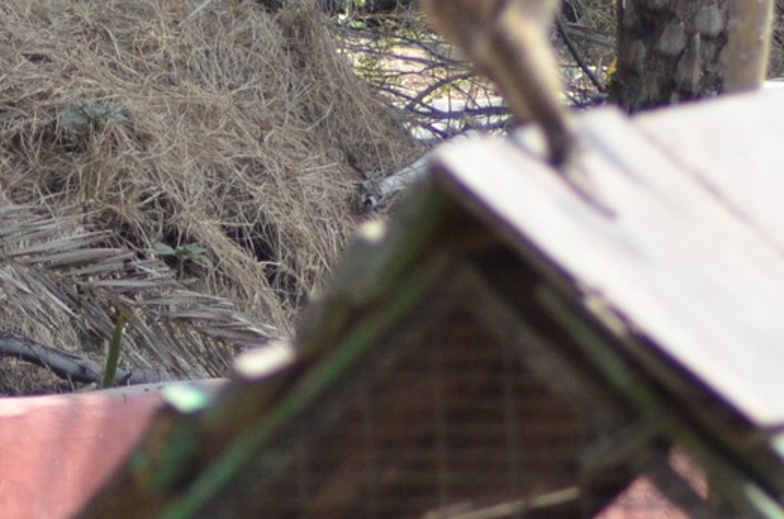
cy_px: -212
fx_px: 11405
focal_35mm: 525
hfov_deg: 3.9
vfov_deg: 2.6
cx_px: 578
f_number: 4
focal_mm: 95
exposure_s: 1/2500
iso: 1000
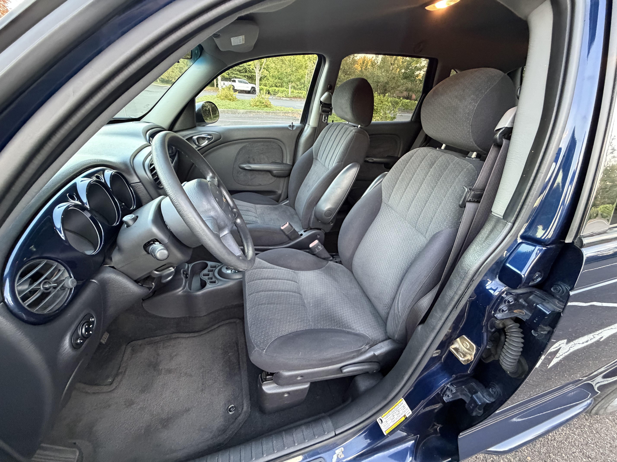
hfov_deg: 102.1
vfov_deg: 85.7
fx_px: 250
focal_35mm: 14
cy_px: 231
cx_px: 308
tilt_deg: -30.9
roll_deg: -4.1
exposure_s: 1/60
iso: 640
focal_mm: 2.22
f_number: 2.2
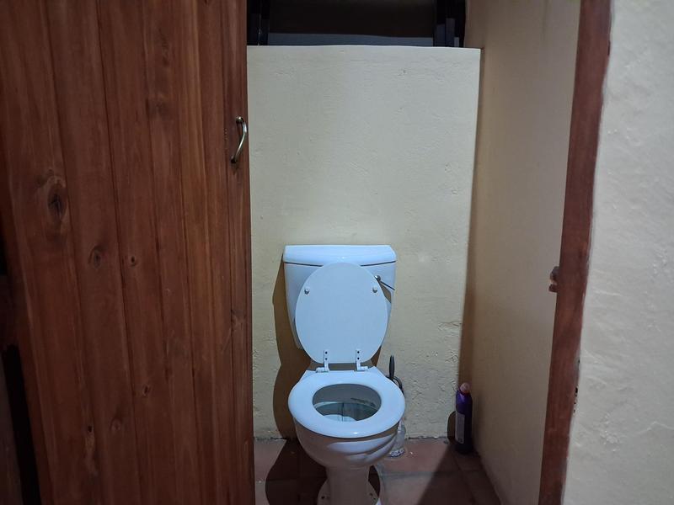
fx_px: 526
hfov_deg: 65.3
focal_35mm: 27
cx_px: 337
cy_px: 252
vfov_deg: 51.4
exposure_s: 1/25
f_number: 1.8
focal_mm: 4
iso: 800
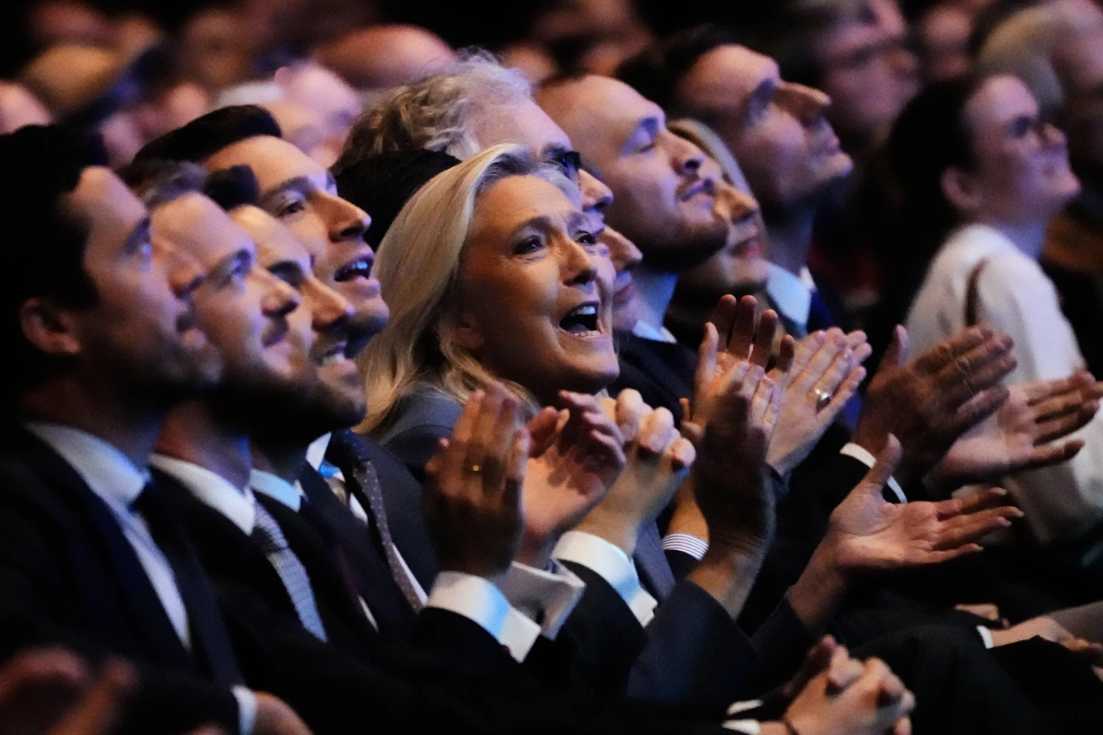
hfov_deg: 3.4
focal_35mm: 600
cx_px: 552
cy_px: 368
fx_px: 18381
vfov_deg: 2.3
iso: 32000
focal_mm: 400
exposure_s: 1/200
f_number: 5.6
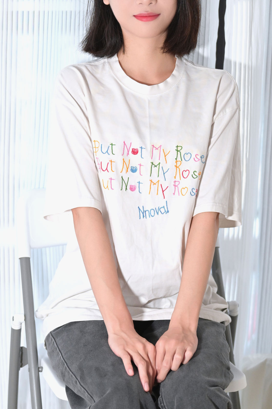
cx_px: 138
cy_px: 198
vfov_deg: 17.6
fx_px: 1315
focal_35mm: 116
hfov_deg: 11.8
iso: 1800
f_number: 2.5
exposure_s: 1/100
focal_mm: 68
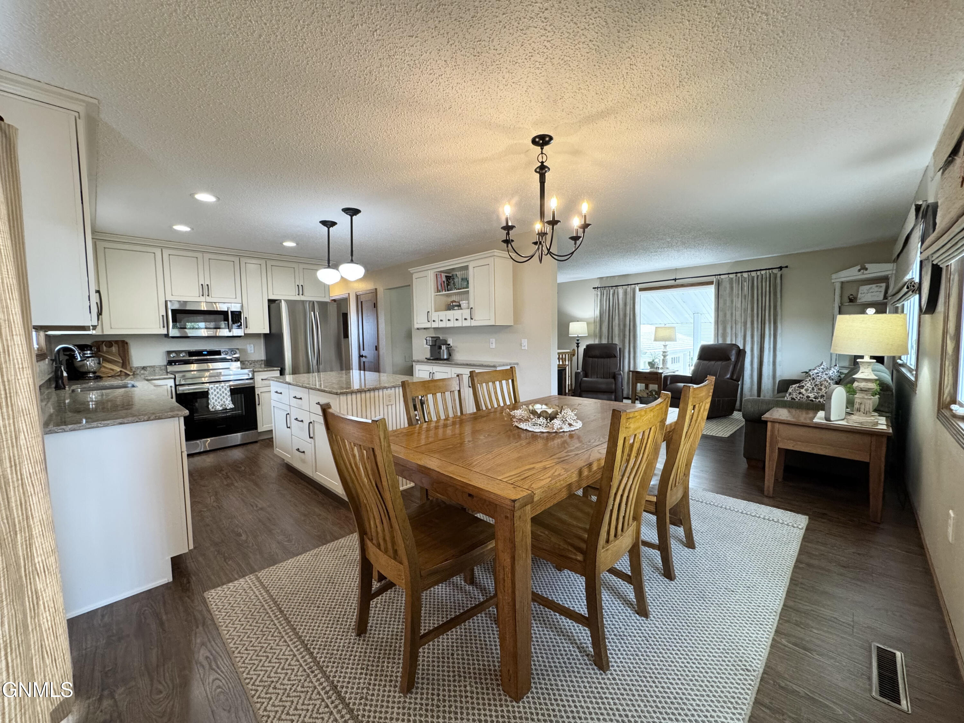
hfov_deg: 102.1
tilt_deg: -4.3
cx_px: 482
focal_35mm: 14
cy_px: 362
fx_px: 390
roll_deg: +1.4
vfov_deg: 85.7
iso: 250
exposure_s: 1/120
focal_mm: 2.22
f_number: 2.2
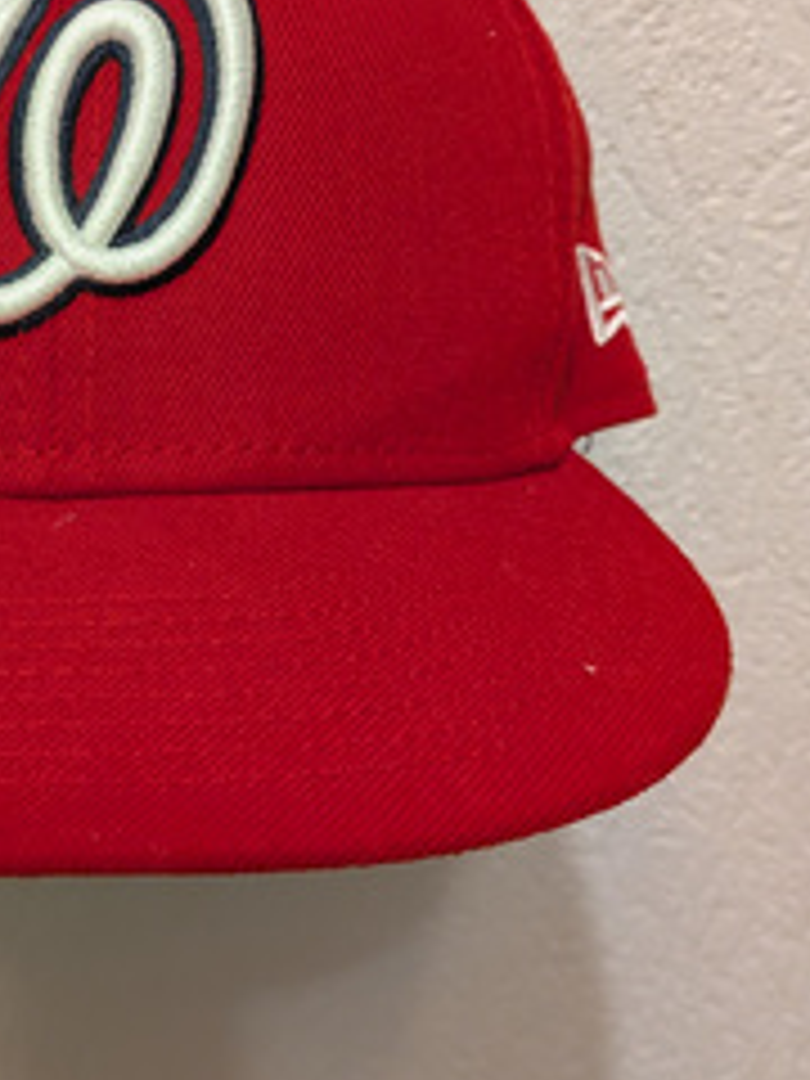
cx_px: 34
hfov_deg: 27.7
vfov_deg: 37.8
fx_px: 1560
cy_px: 369
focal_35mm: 50
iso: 484
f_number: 1.7
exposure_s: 1/100
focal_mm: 4.53
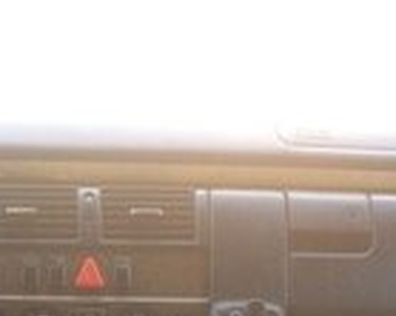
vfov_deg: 14.6
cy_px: 404
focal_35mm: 101
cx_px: 97
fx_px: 1183
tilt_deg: -19.2
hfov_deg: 18.9
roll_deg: +0.6
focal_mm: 4.15
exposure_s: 1/33
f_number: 2.2
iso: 160
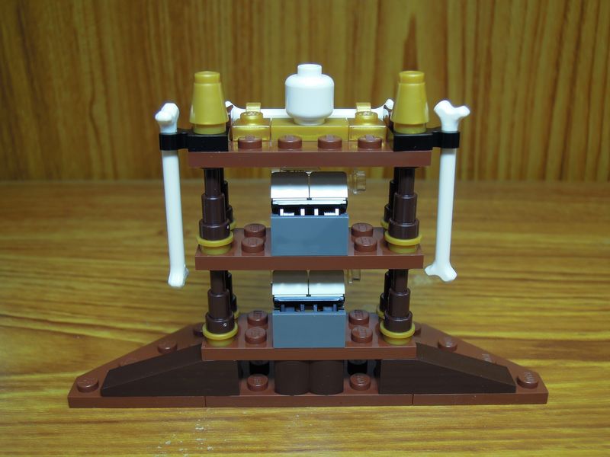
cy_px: 228
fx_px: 705
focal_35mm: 40
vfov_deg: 36.0
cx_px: 305
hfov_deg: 46.8
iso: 160
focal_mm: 7.2
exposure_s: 1/100
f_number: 2.9
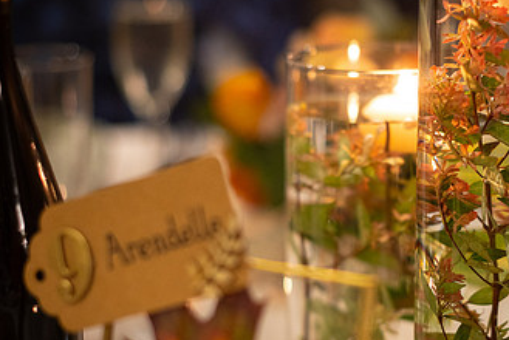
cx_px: 393
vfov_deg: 15.6
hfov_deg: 22.8
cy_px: 201
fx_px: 1245
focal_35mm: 88
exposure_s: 1/125
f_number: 2.2
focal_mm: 50
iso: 1600
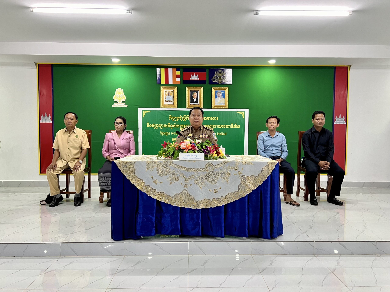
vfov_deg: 53.1
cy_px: 146
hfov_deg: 67.3
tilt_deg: -3.3
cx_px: 195
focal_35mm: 26
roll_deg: -0.3
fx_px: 293
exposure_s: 1/50
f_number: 1.5
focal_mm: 5.7
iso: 125
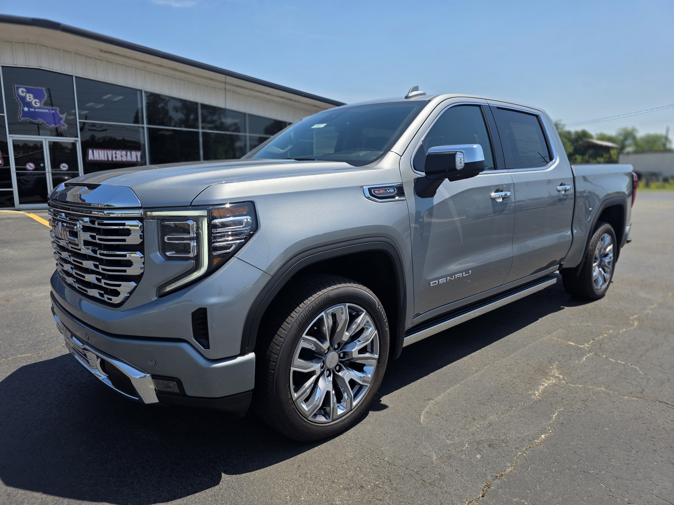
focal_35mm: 23
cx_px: 337
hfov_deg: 73.9
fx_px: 448
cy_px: 252
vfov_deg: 58.9
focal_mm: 6.3
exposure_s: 1/4145
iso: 80
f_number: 1.7
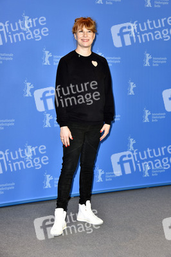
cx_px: 86
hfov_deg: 18.9
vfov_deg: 28.1
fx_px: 514
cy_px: 128
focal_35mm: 72
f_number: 5.6
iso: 800
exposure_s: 1/160
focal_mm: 72
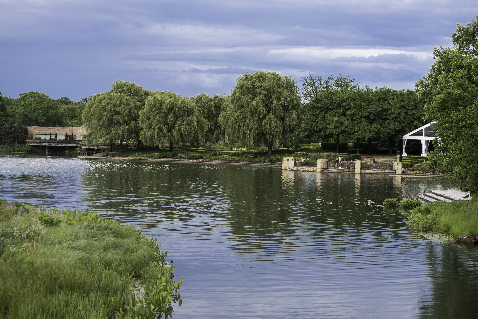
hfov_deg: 28.8
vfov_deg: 19.5
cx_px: 239
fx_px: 930
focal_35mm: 70
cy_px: 160
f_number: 6.3
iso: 320
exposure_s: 1/320
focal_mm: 70
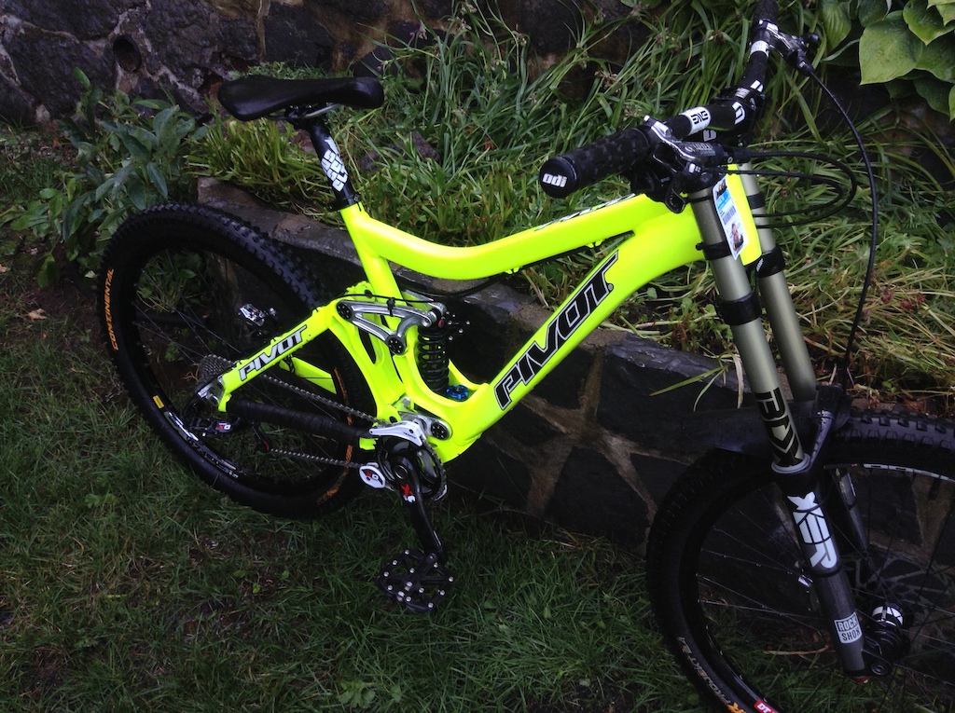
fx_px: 909
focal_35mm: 33
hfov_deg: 55.4
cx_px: 478
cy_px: 356
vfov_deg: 42.8
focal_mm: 3.3
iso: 32
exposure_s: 1/120
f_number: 2.4
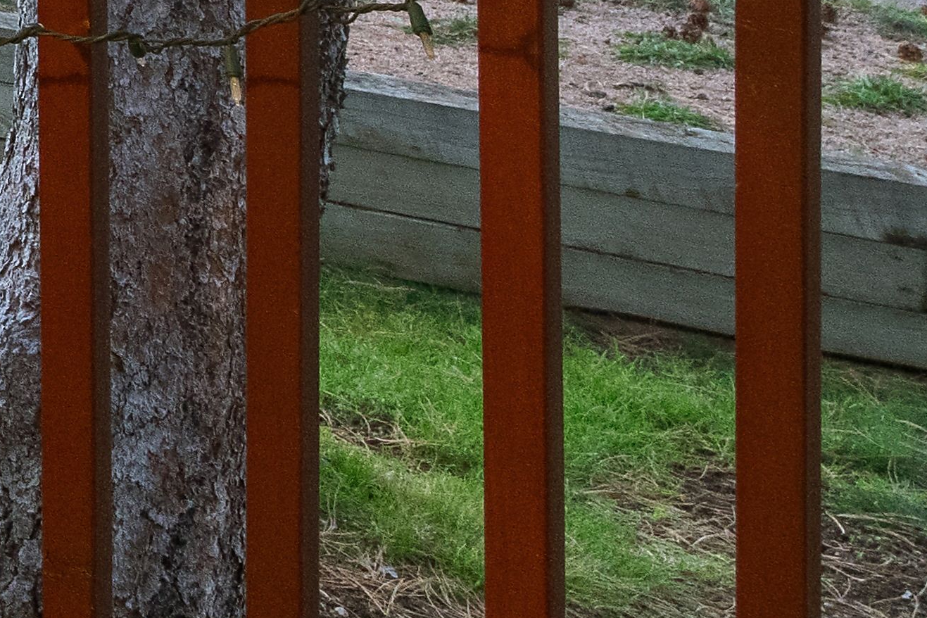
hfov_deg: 12.1
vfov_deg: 10.9
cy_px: -905
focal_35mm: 105
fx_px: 2704
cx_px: -1688
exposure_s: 1/2
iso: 640
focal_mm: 16
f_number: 8
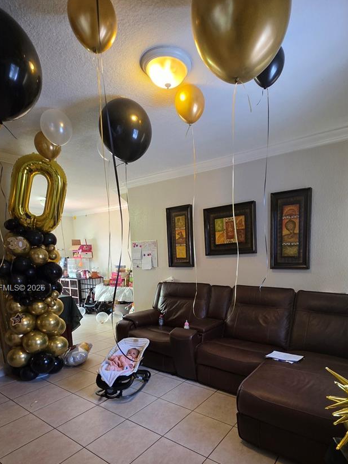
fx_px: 255
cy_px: 289
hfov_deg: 68.5
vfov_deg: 83.1
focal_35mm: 19
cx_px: 195
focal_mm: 2.2
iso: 400
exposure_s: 1/60
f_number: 1.9
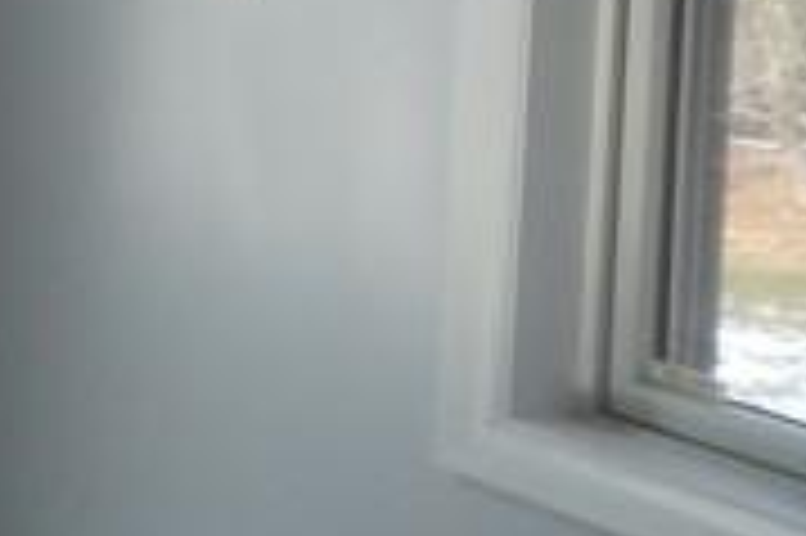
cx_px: -1391
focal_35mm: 131
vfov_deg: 10.1
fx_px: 2930
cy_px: -284
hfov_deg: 11.5
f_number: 3
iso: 125
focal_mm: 4
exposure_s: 1/80
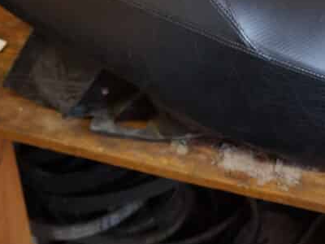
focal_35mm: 70
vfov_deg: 20.0
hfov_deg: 27.0
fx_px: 659
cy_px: -26
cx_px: 276
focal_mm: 19
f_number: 3.5
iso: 640
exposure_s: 1/60
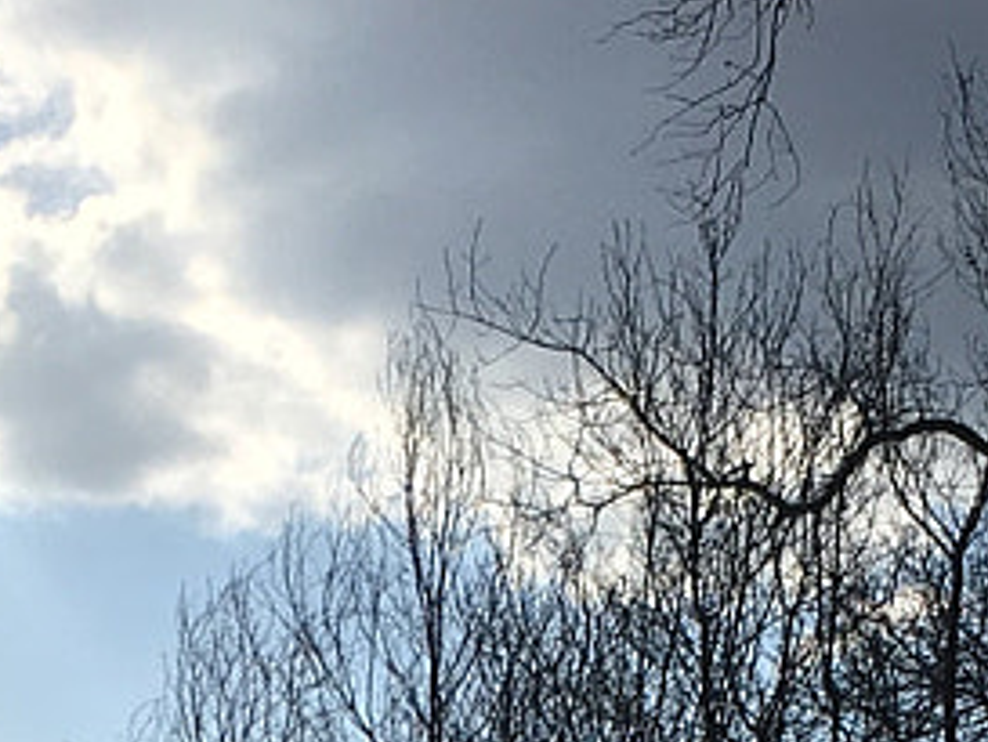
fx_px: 4854
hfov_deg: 11.6
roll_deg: -1.0
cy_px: 1560
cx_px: 351
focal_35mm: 170
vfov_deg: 8.2
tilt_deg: -0.8
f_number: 2.2
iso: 25
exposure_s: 1/3497
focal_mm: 4.15
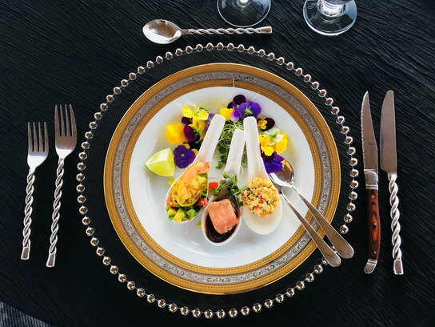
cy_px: 172
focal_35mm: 32
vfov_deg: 44.1
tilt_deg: -74.2
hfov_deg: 56.8
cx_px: 221
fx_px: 402
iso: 100
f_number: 2.2
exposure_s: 1/30
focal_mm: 4.15
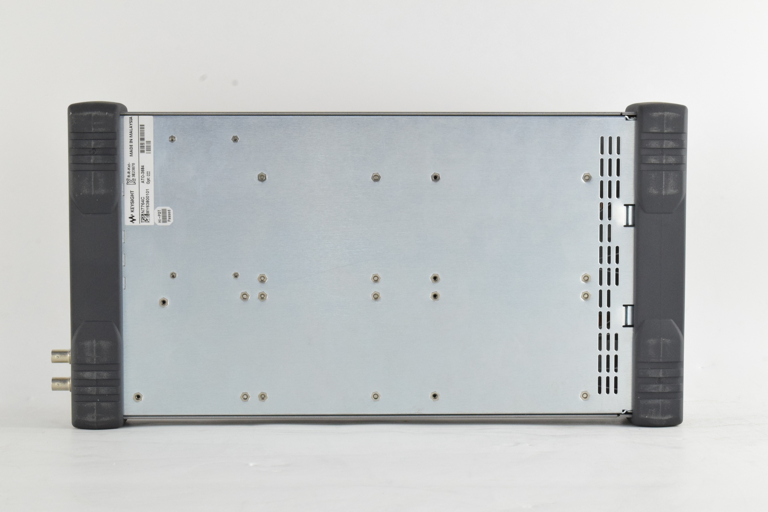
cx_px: 384
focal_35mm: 82
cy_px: 256
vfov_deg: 16.6
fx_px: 1760
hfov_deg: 24.6
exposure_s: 1/30
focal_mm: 55
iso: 1600
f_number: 22
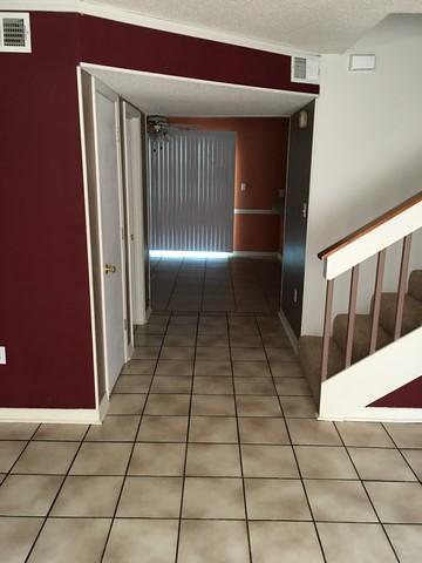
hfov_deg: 48.2
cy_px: 282
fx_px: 471
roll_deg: -0.4
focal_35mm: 29
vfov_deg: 61.7
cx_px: 211
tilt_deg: -10.8
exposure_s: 1/10
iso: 80
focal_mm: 4.15
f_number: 2.2
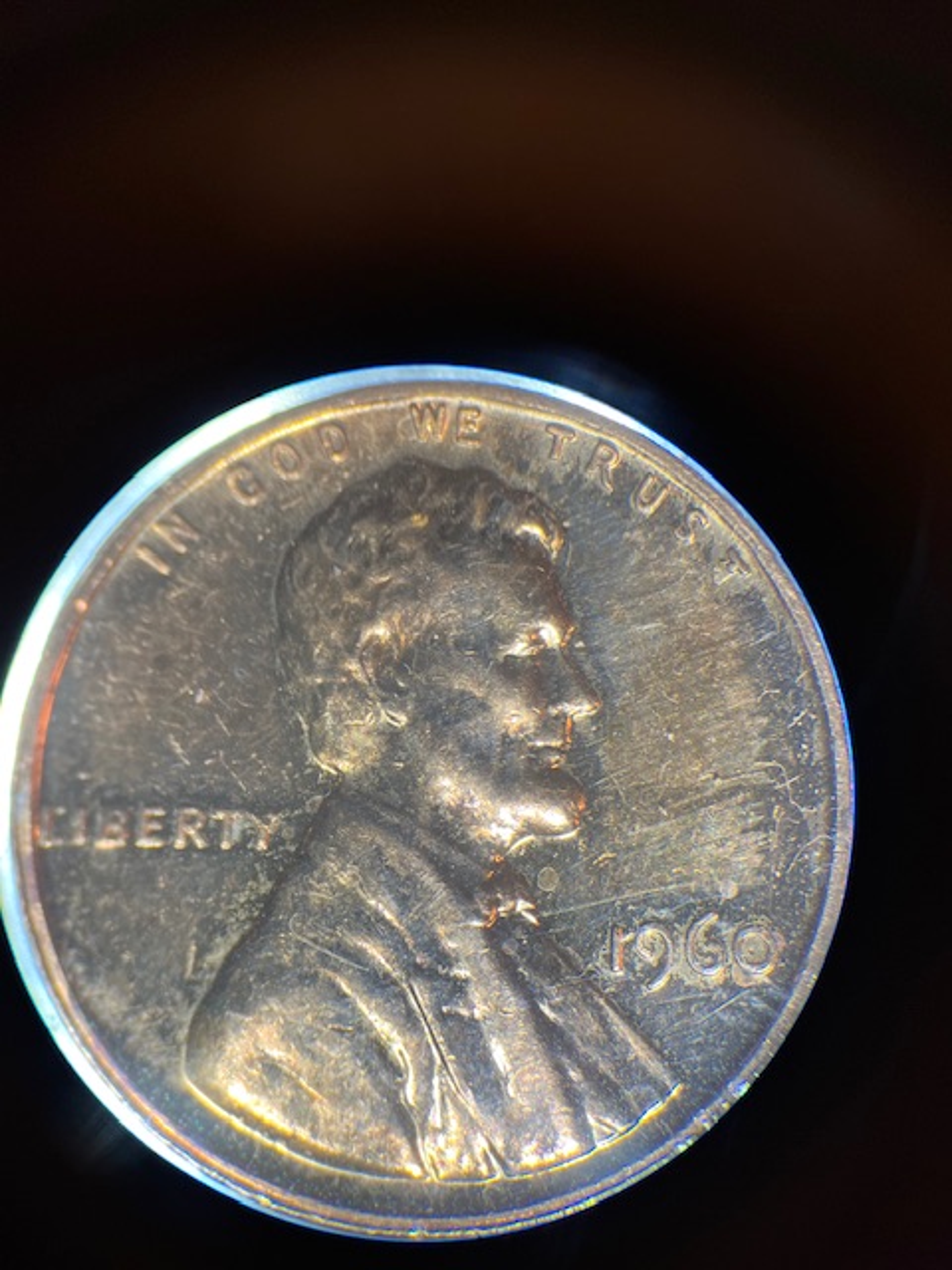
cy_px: 635
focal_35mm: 26
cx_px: 476
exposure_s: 1/120
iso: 125
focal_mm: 5.1
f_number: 1.6
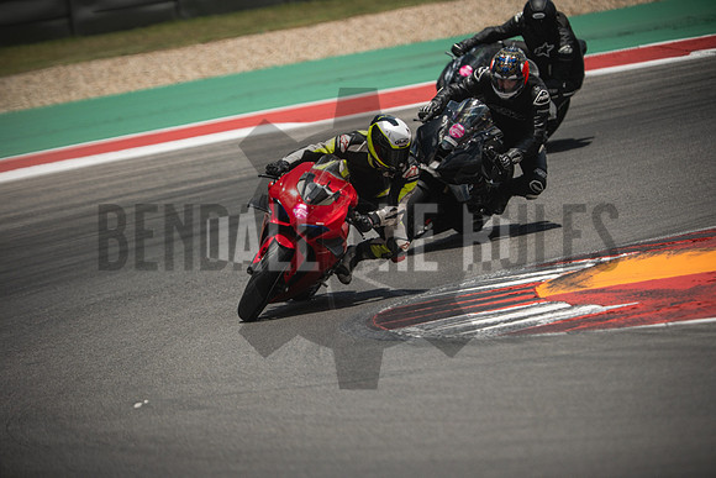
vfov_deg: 3.3
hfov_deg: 4.9
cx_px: 358
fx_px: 8355
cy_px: 239
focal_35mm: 420
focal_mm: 280
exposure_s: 1/4000
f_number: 2.8
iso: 320
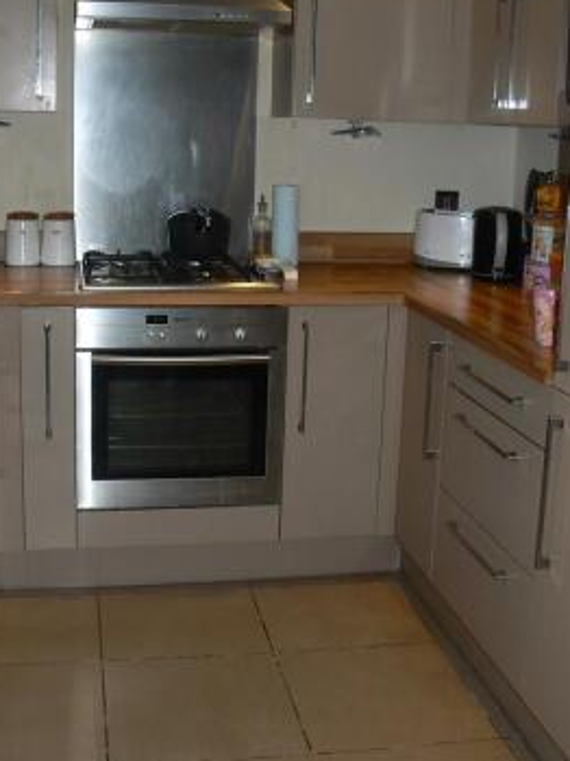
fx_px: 989
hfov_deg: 32.1
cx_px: 239
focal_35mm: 45
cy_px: 312
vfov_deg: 41.9
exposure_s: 1/40
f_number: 4.5
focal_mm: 6
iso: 100
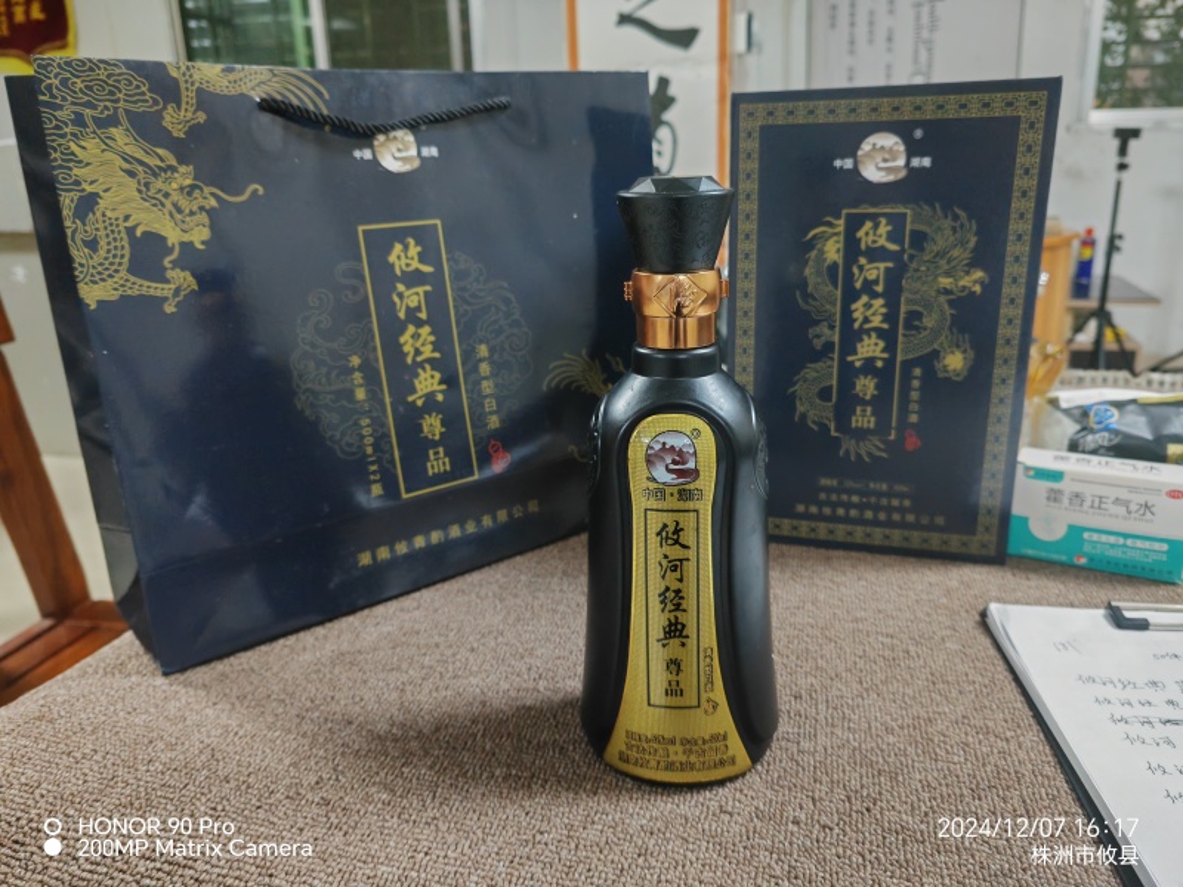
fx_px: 923
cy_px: 444
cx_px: 592
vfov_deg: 51.4
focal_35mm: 27
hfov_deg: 65.3
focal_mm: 6.12
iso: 640
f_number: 1.9
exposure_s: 1/50
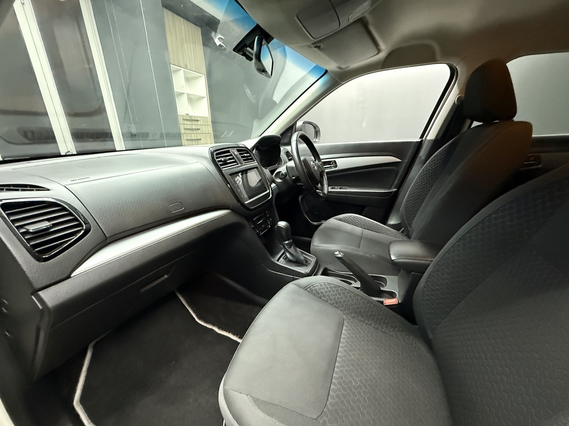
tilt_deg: -19.1
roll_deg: +1.4
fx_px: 230
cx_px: 284
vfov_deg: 85.7
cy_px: 213
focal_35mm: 14
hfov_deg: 102.1
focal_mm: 2.22
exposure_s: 1/48
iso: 1250
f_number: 2.2
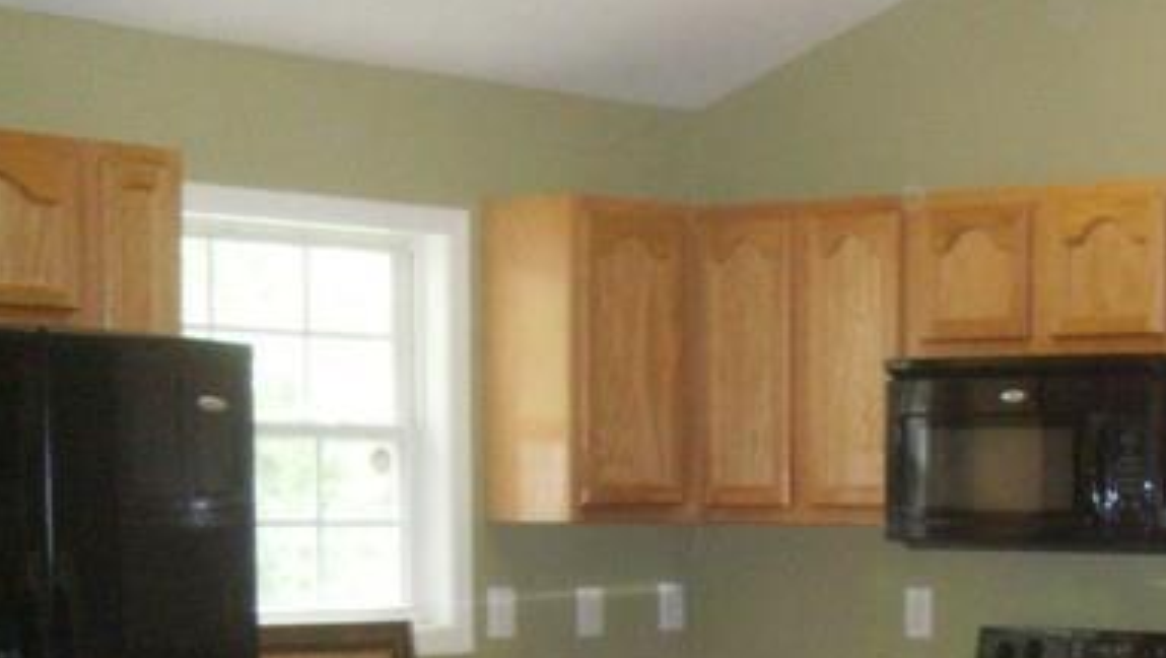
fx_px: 3063
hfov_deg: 19.9
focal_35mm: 99
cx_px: 1486
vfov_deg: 12.1
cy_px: 722
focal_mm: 6.3
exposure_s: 1/45
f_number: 2.8
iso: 400
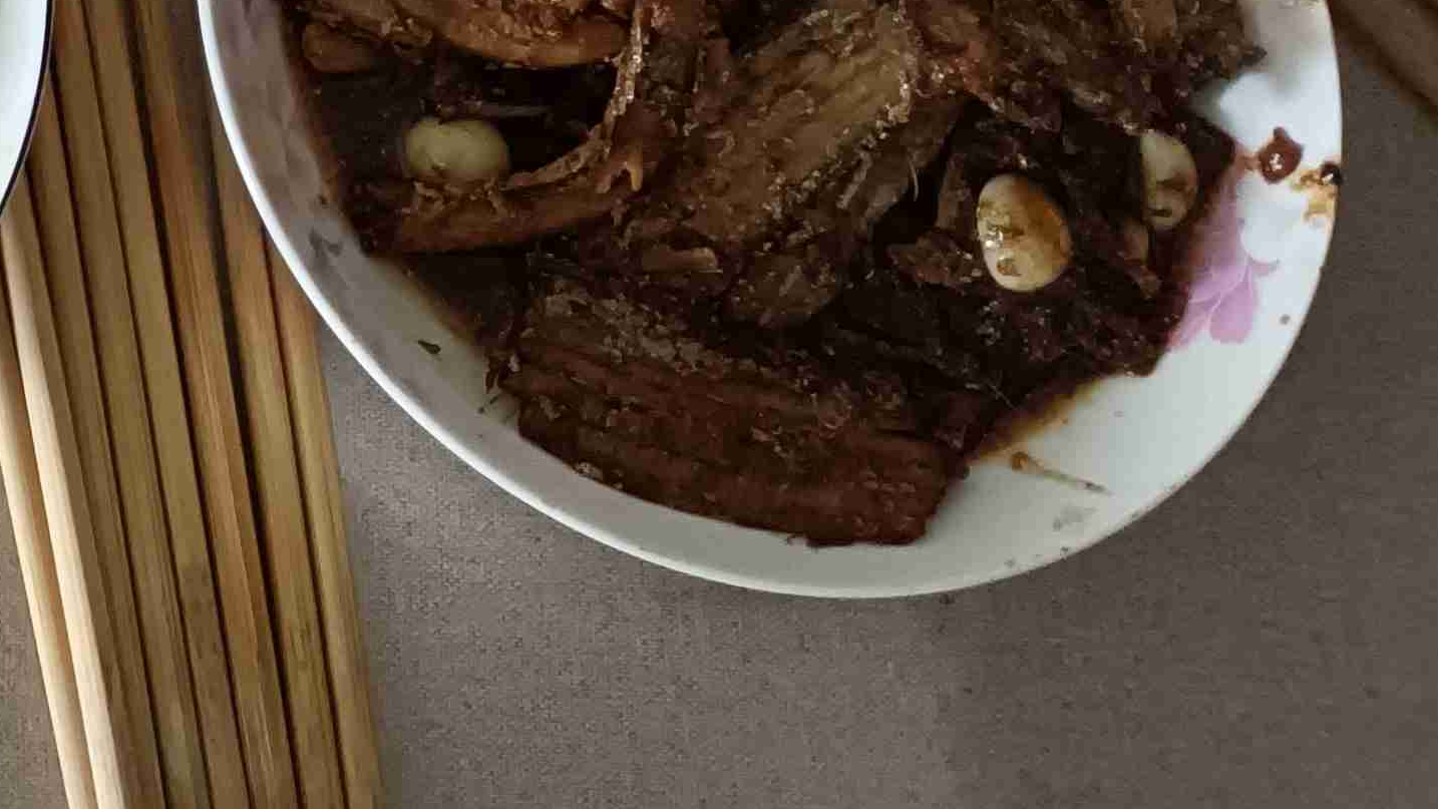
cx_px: -753
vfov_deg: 11.9
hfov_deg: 20.0
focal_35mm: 91
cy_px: -809
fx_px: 3470
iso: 2393
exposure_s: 1/25
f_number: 1.8
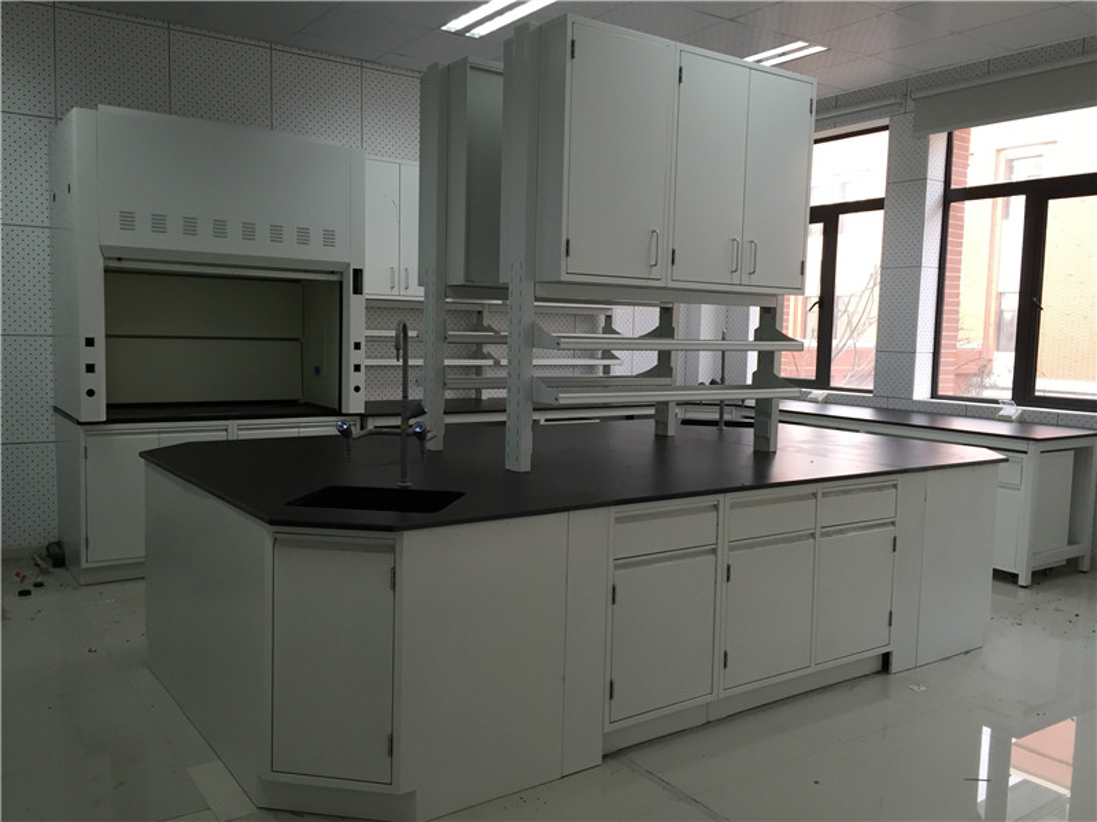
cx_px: 548
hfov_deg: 61.7
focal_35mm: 29
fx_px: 919
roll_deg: -1.2
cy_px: 411
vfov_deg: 48.2
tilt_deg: -5.5
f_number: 2.2
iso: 32
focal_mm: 4.15
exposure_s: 1/33
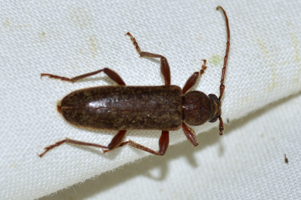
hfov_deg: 13.7
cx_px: 150
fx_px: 1254
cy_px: 100
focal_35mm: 150
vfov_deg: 9.1
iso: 100
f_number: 13
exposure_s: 1/200
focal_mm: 100
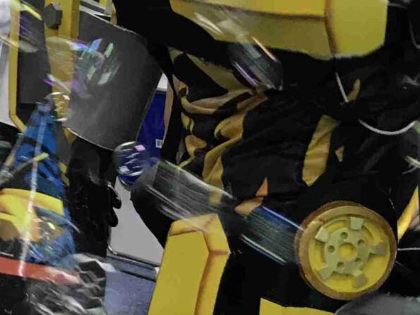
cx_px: -115
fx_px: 1468
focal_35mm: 121
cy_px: 108
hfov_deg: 15.5
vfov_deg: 12.2
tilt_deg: -9.4
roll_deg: -2.8
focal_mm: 3.99
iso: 40
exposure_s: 1/20
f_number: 1.8
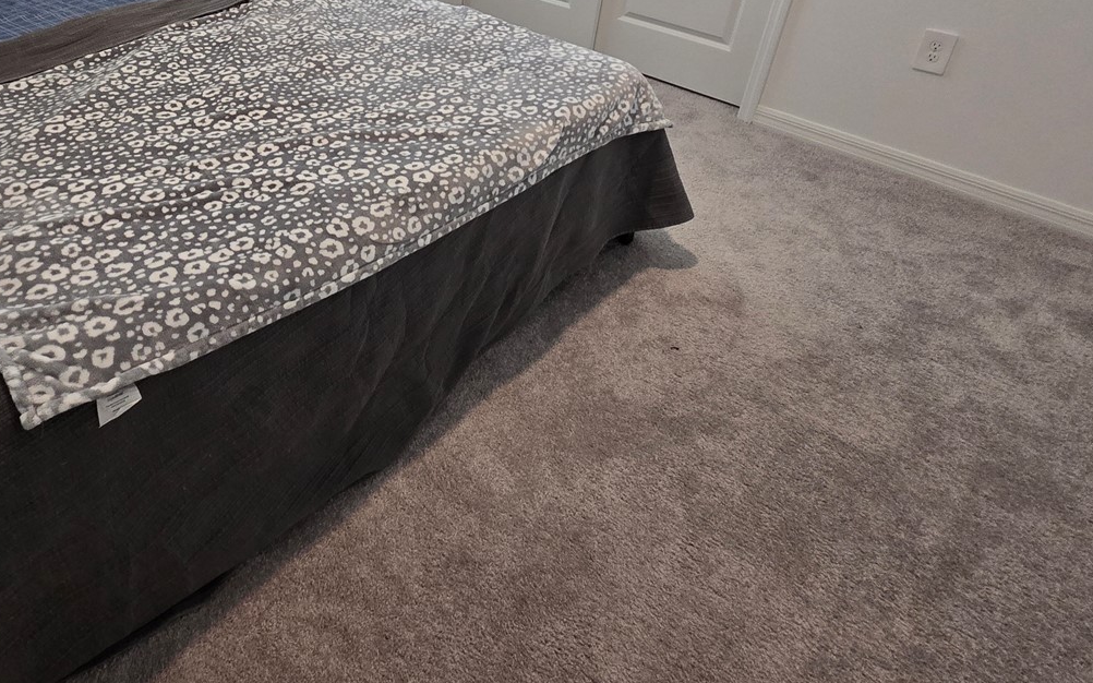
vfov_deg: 52.3
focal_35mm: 22
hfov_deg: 76.7
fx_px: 655
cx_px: 350
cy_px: 159
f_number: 2.2
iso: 200
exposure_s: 1/60
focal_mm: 2.2
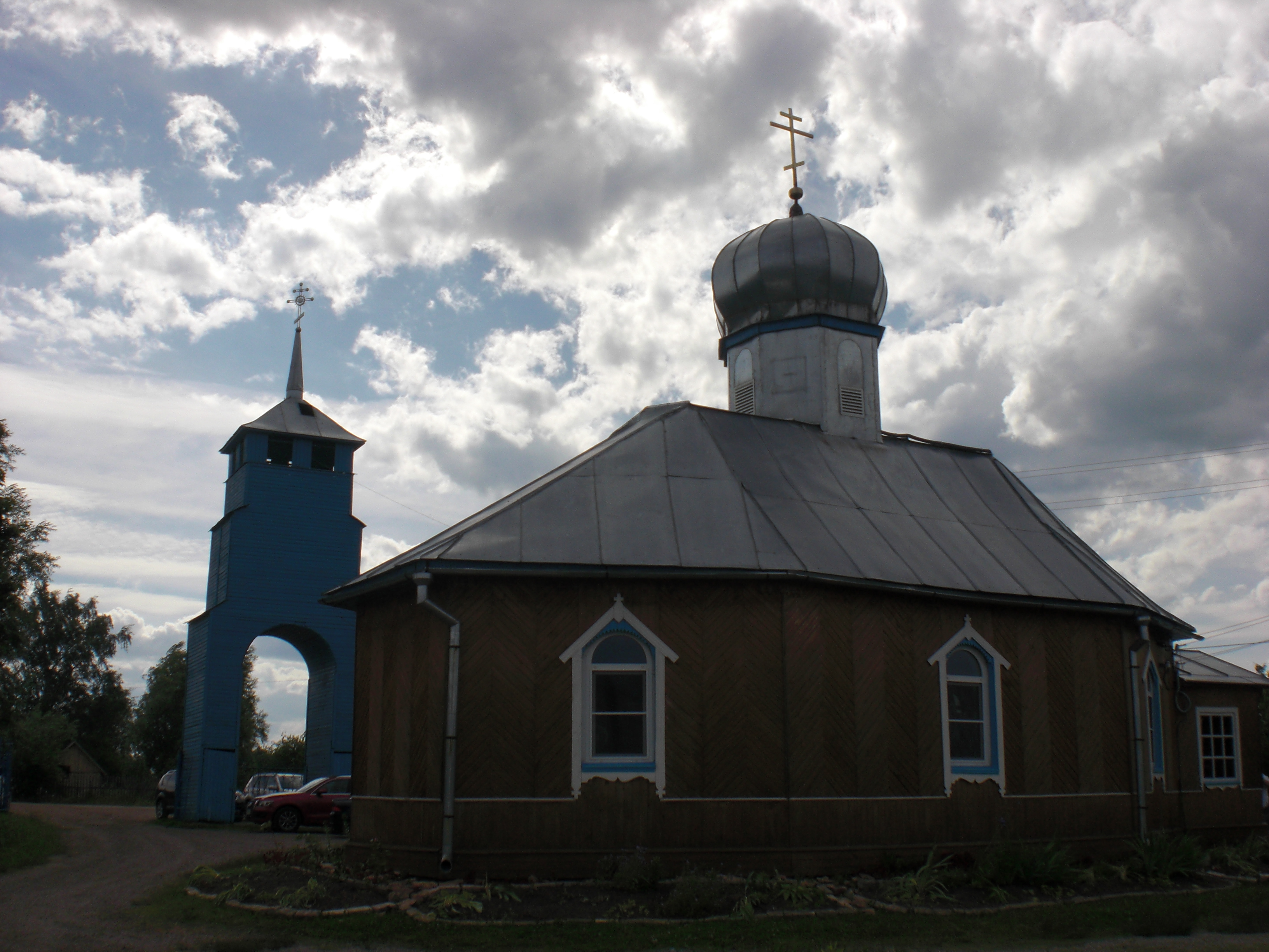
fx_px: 1393
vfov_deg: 37.7
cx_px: 634
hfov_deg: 49.0
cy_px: 476
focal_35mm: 38
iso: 64
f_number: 5.6
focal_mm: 6.3
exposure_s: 1/1000
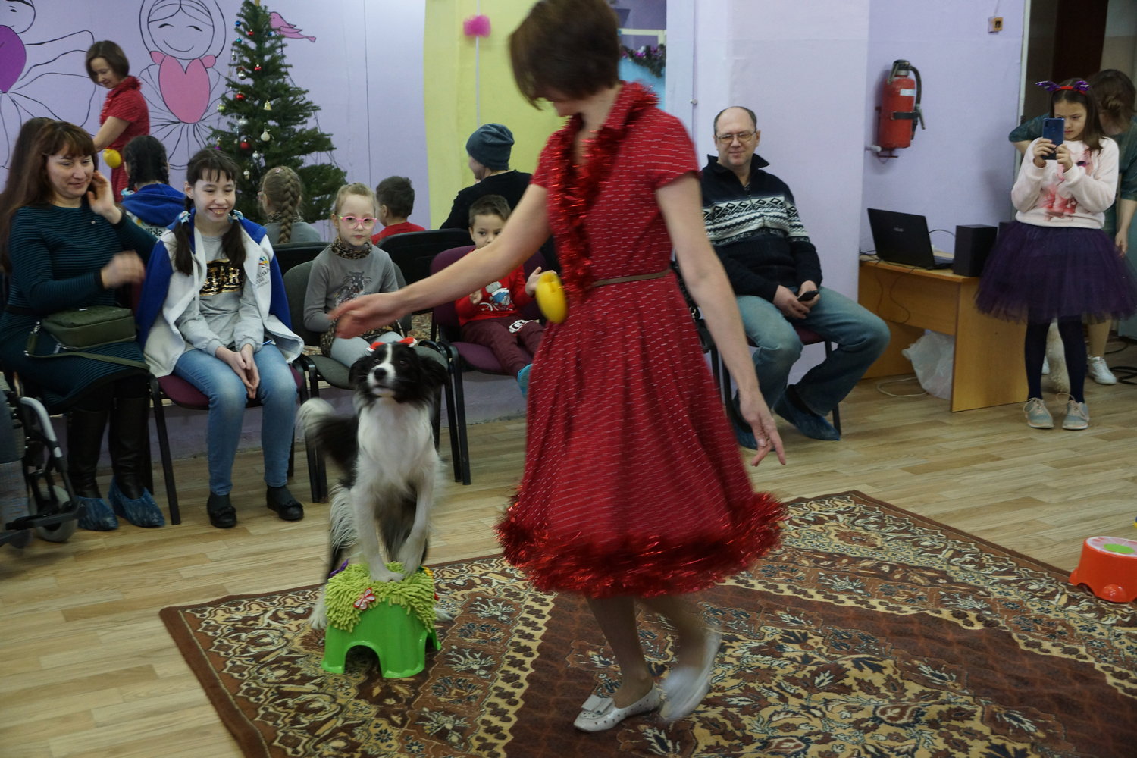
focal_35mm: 42
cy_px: 379
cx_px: 568
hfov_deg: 46.4
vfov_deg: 31.9
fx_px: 1326
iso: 800
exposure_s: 1/40
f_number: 4.5
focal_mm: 28
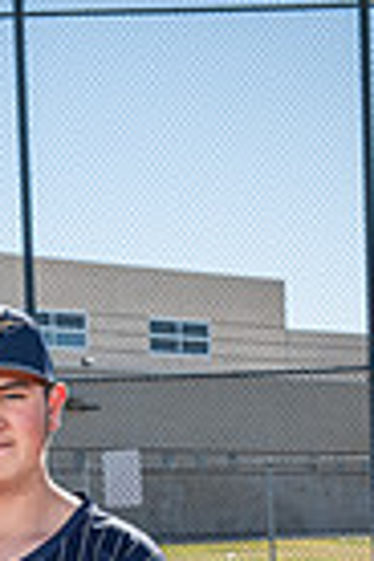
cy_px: 890
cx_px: 4
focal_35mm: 170
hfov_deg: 8.0
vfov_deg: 11.5
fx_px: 2649
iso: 200
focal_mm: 52
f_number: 8
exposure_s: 1/250
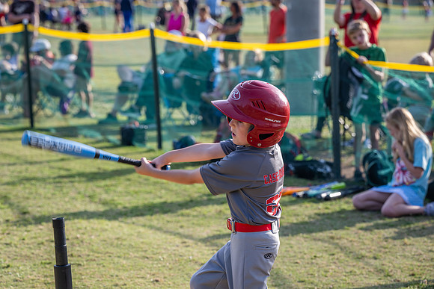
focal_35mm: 120
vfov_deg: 11.4
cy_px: 144
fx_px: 1447
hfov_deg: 17.1
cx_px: 217
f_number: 5.6
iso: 100
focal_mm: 120
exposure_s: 1/200
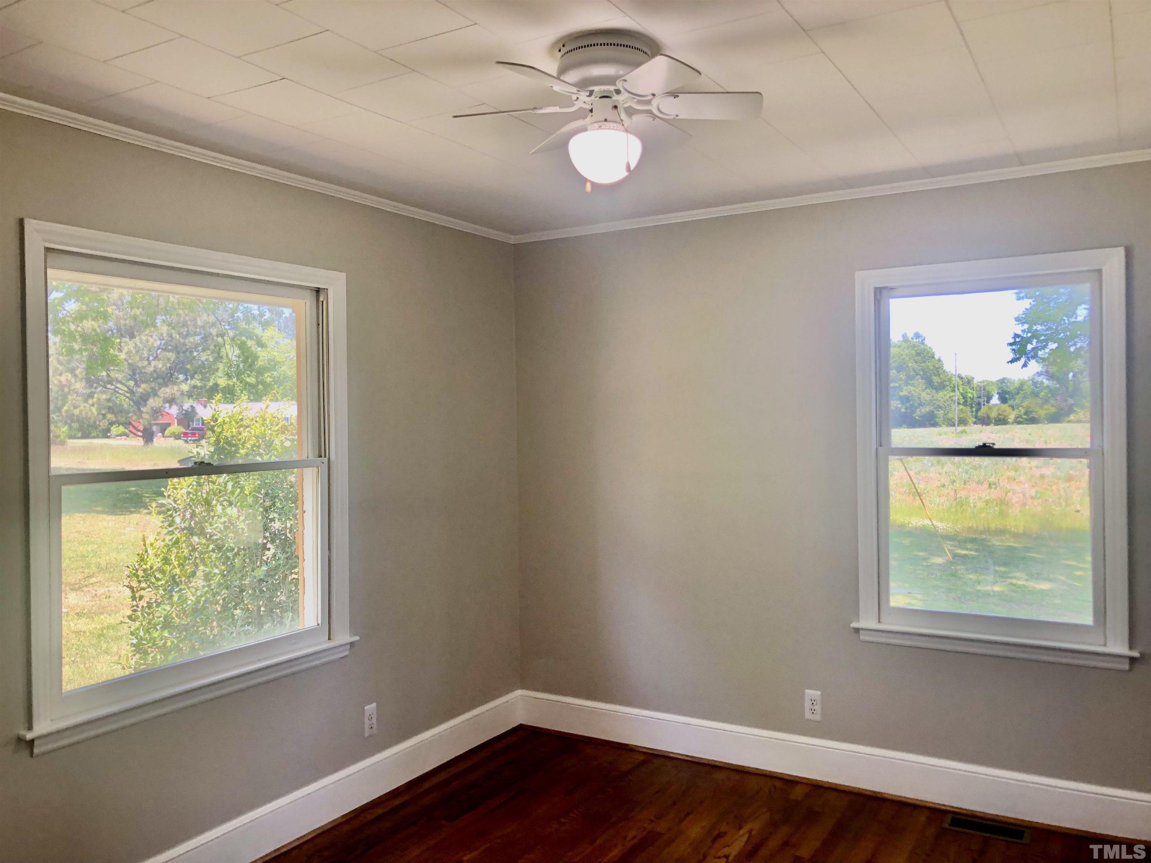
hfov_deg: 63.4
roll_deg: +2.0
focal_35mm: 28
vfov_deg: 49.7
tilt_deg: -0.9
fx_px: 931
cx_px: 576
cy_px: 432
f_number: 1.8
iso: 40
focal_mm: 3.99
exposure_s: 1/120
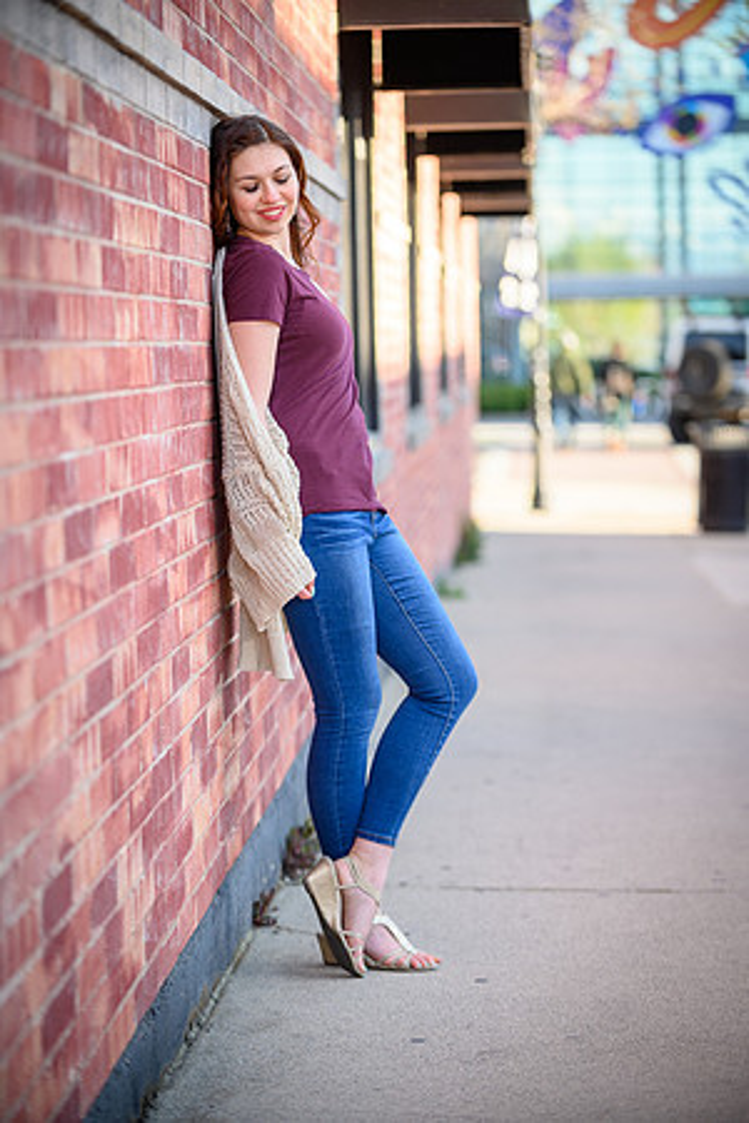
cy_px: 562
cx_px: 374
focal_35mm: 102
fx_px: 3183
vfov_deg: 20.0
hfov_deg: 13.4
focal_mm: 102
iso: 100
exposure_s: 1/320
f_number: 2.8
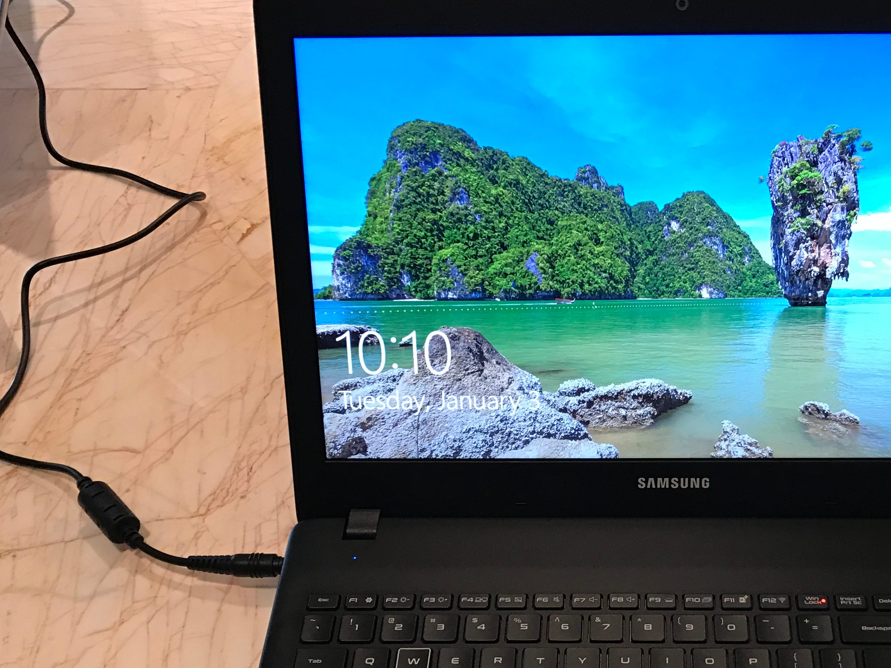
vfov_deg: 29.1
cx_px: 615
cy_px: 528
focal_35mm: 49
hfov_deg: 38.3
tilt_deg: -47.8
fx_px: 1261
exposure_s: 1/20
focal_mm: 3.99
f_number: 1.8
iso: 40
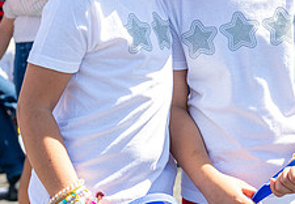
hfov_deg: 19.9
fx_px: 838
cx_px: 174
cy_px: -75
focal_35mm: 101
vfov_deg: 13.3
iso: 100
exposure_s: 1/500
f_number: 2.8
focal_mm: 29
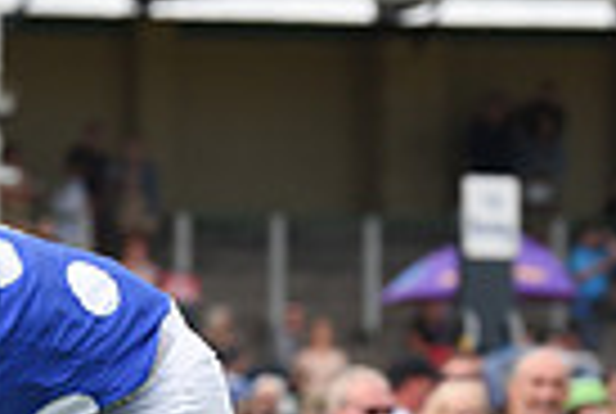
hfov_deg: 3.6
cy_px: 803
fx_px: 9775
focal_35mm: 570
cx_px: -4
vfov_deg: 2.4
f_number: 5.6
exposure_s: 1/2000
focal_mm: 135
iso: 500
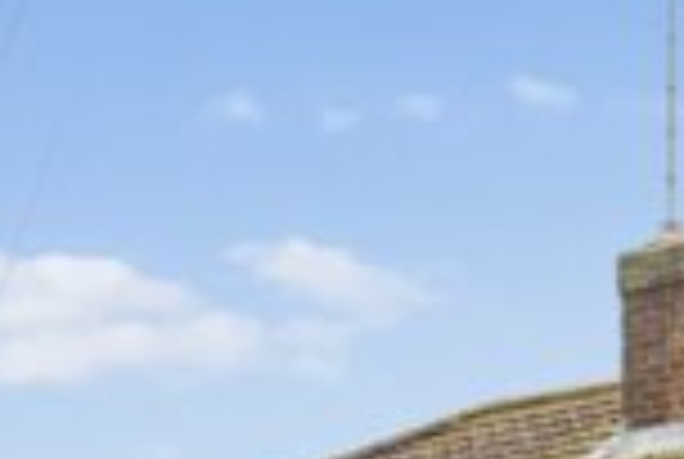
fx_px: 2494
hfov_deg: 14.9
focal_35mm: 131
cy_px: 842
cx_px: 900
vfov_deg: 9.9
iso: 2000
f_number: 8
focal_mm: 26
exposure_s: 1/640
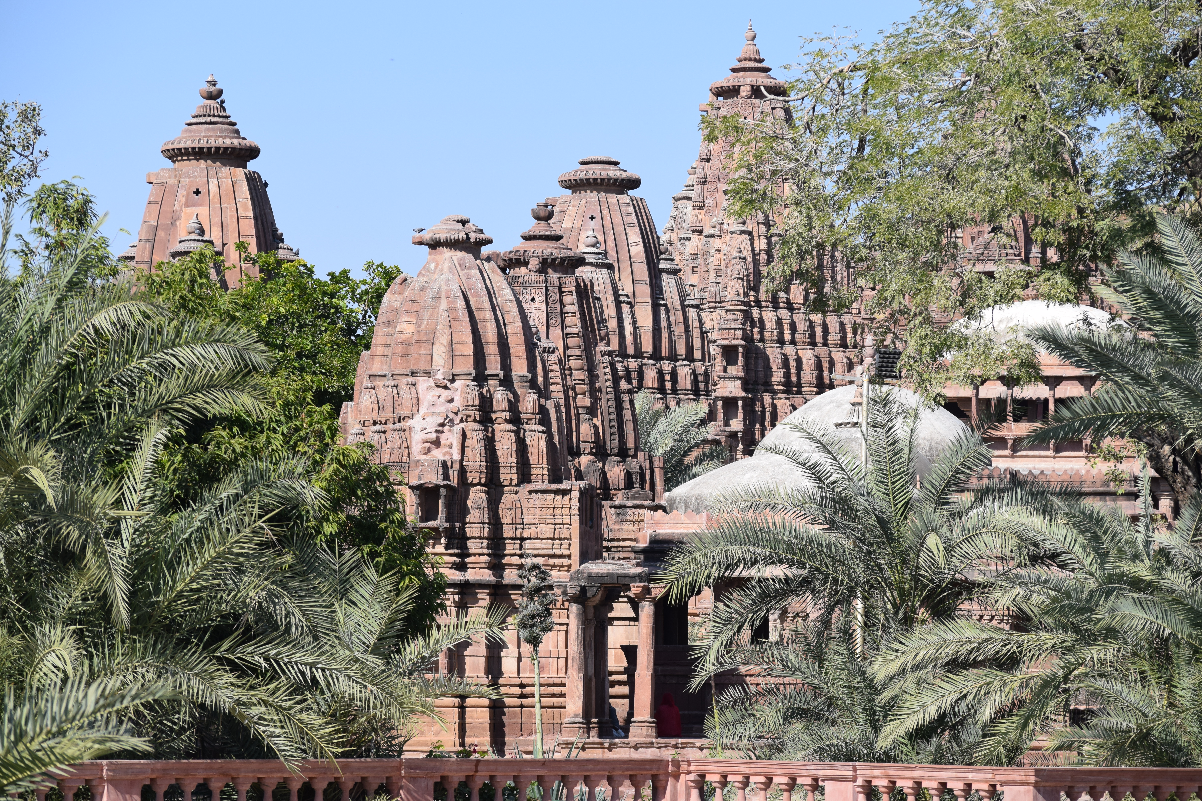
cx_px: 601
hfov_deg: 14.9
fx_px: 4607
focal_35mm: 138
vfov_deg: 9.9
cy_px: 400
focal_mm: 92
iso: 400
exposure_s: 1/1600
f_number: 6.3
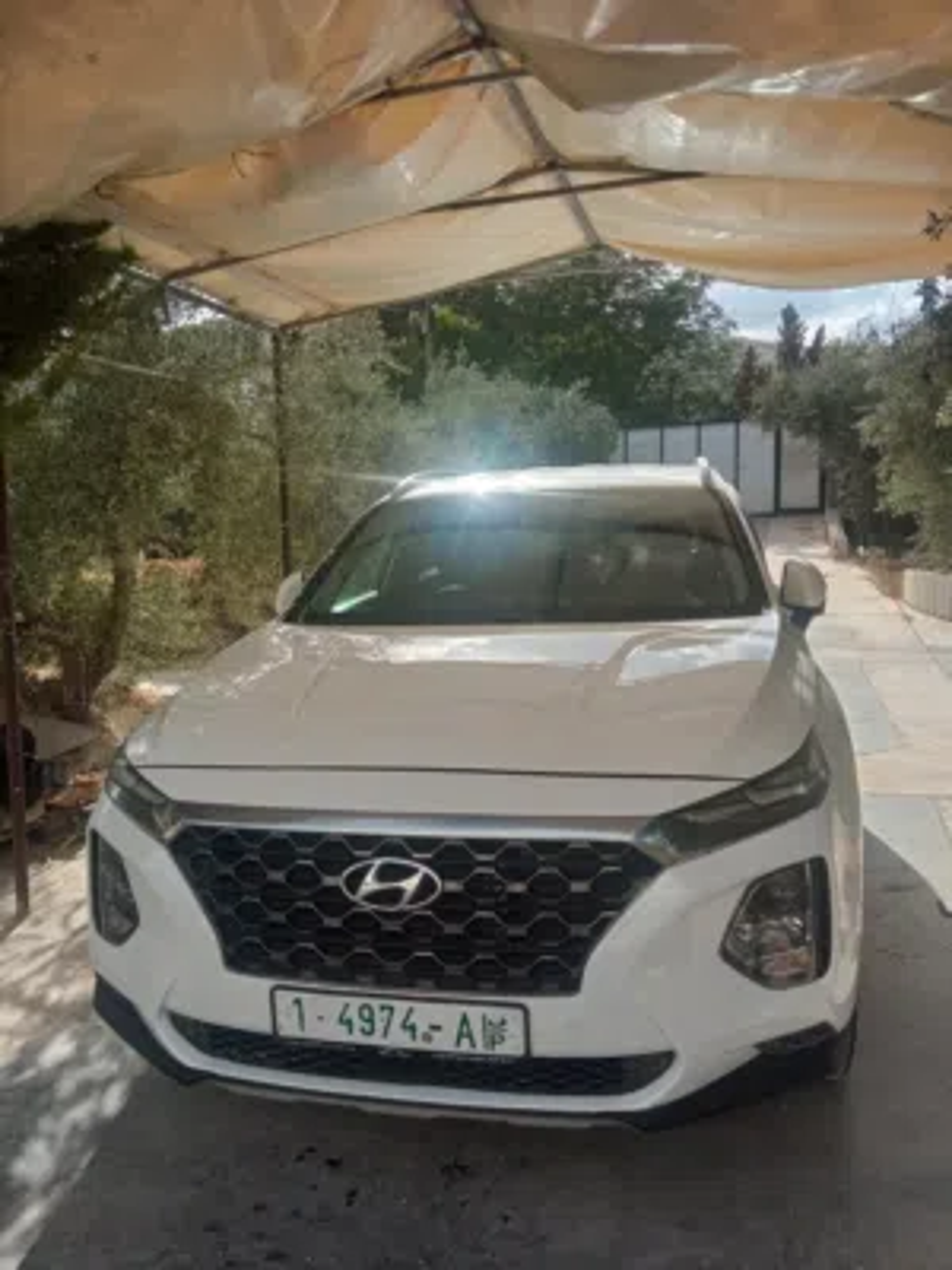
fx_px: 990
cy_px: 635
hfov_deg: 51.4
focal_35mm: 27
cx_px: 476
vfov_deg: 65.3
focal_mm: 3.79
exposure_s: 1/7874
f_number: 2.2
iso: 110
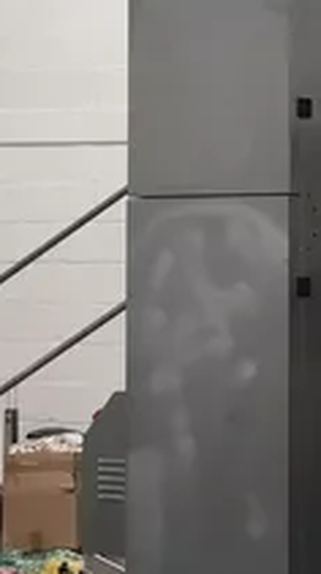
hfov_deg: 10.1
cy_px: 226
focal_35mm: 120
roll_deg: -0.9
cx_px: 147
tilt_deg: +2.5
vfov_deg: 17.9
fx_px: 1824
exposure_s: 1/33
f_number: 2.2
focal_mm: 4.15
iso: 64
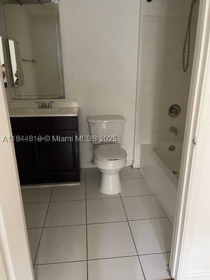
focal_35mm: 26
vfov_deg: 67.3
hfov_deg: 53.1
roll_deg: +0.8
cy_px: 140
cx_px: 105
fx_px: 210
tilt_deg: -18.5
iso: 640
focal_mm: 5.1
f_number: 1.6
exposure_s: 1/35
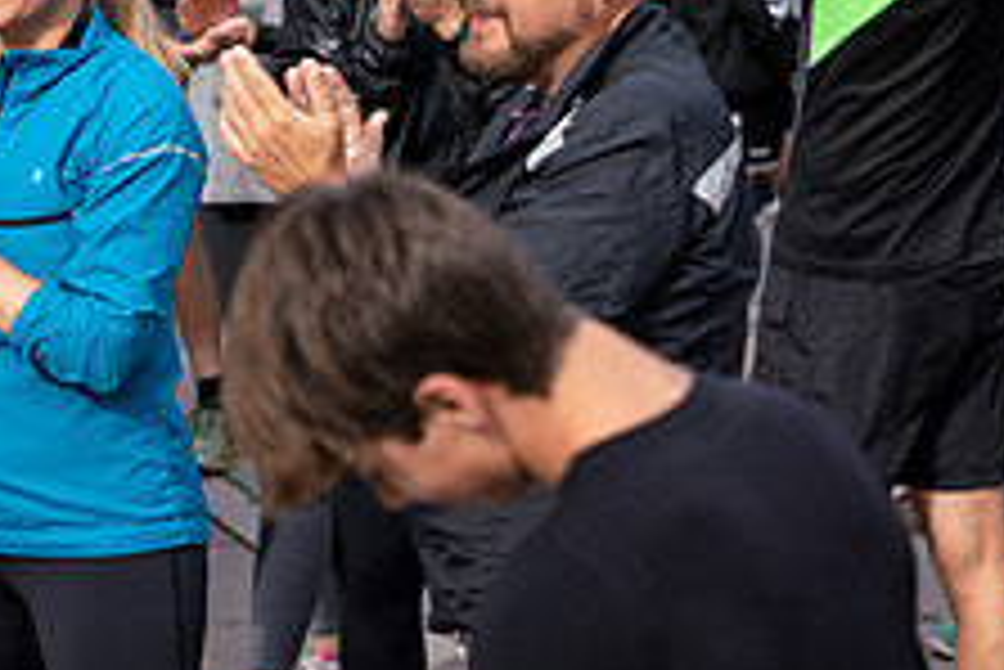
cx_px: 1063
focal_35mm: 218
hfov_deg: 9.4
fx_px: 6083
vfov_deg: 6.3
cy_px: -8
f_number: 2.8
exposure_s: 1/2500
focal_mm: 70
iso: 400
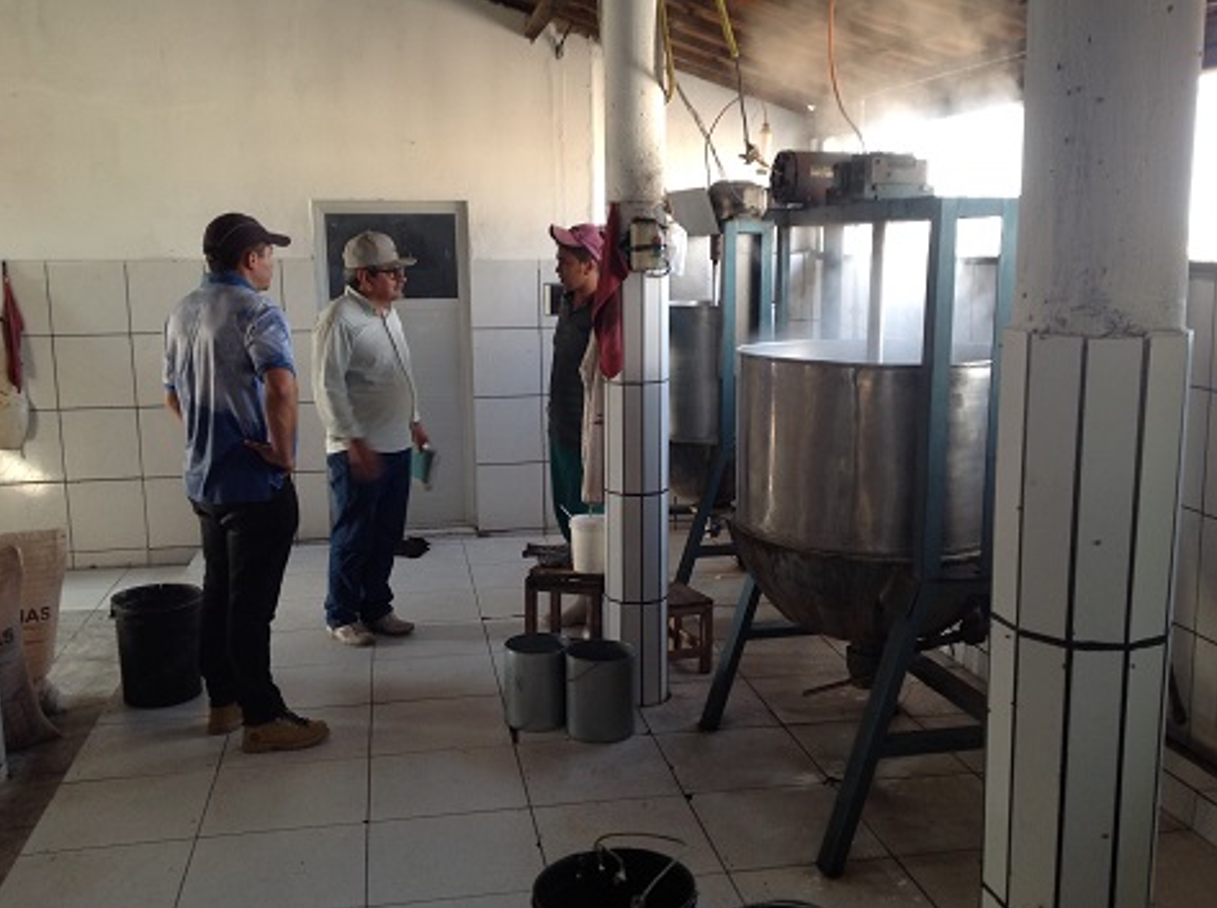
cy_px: 436
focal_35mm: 37
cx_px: 623
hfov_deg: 50.2
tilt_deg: -5.9
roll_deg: +0.9
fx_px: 1299
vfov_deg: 38.5
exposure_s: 1/17
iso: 50
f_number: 2.4
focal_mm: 4.28
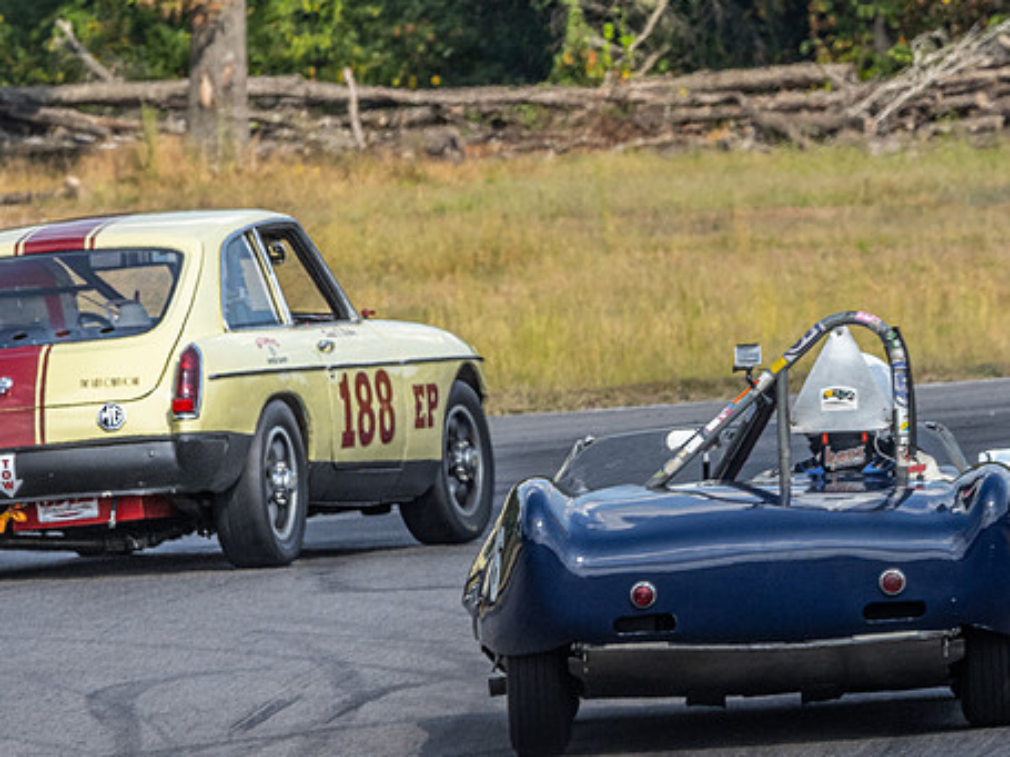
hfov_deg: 2.4
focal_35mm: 835
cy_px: 437
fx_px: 24357
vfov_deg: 1.8
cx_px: 488
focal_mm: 300
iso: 400
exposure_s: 1/320
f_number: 14
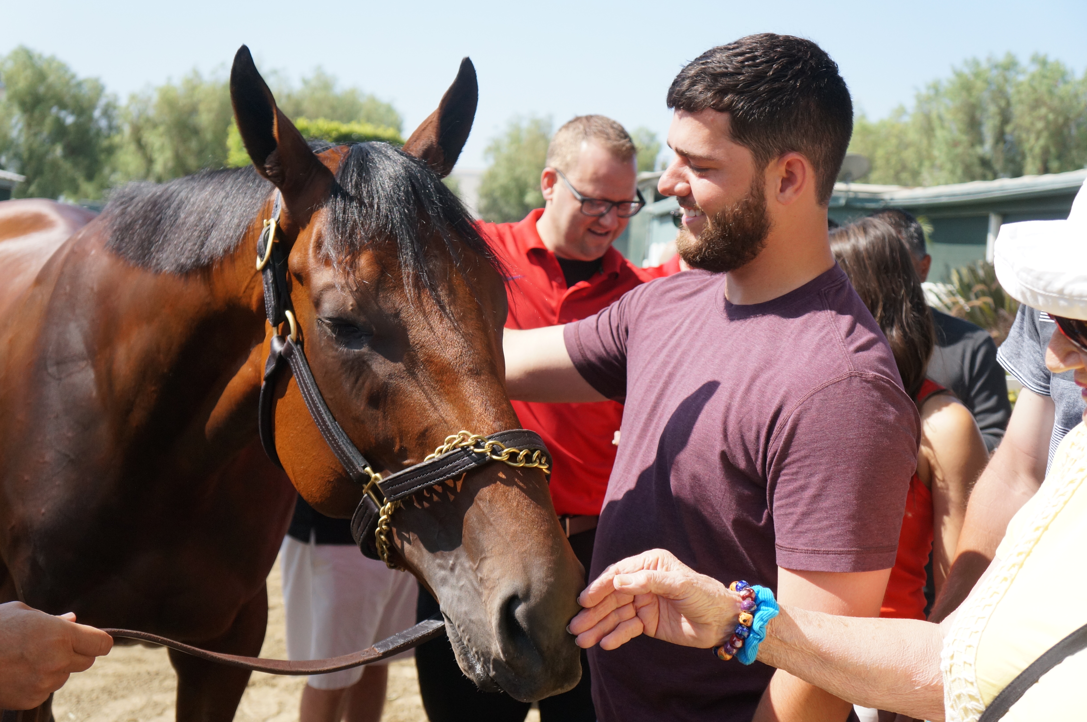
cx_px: 544
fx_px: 1222
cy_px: 361
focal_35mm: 40
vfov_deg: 32.9
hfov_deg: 48.0
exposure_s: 1/2000
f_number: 4
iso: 500
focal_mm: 27
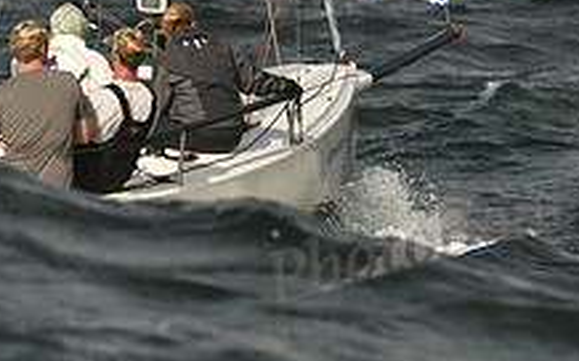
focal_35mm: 949
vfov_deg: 1.4
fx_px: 14967
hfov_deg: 2.2
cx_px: 133
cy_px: 134
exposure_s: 1/2500
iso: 320
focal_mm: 350
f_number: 6.3
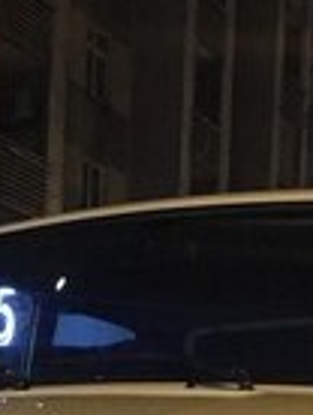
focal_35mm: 104
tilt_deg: -3.4
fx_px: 1250
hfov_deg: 14.2
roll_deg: -3.4
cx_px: 45
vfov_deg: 17.3
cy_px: 586
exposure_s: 1/17
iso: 400
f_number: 2.2
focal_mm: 4.15
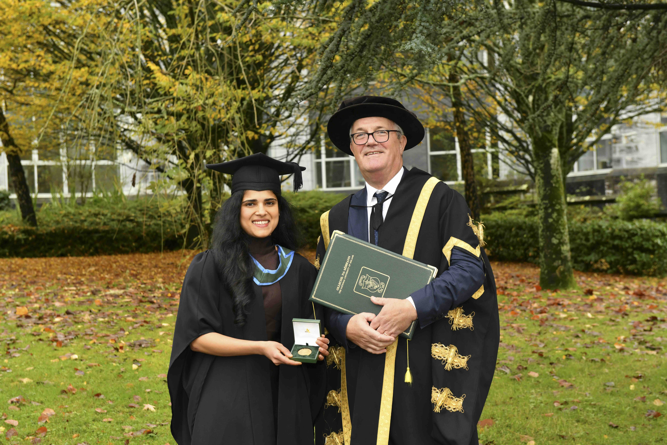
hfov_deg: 28.8
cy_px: 222
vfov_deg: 19.5
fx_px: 1297
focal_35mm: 70
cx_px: 334
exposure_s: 1/125
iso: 400
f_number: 6.3
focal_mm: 70
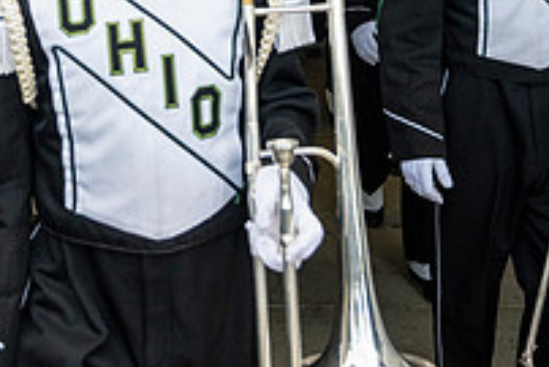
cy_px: -135
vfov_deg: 18.2
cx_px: 212
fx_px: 1053
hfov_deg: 29.1
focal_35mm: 69
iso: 1600
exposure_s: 1/800
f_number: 4
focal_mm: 24
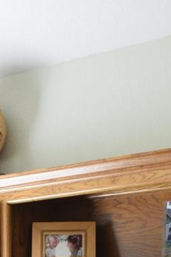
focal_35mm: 126
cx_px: 47
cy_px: 494
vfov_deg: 14.0
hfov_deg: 10.9
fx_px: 898
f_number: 4
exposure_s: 1/60
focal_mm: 20
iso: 500
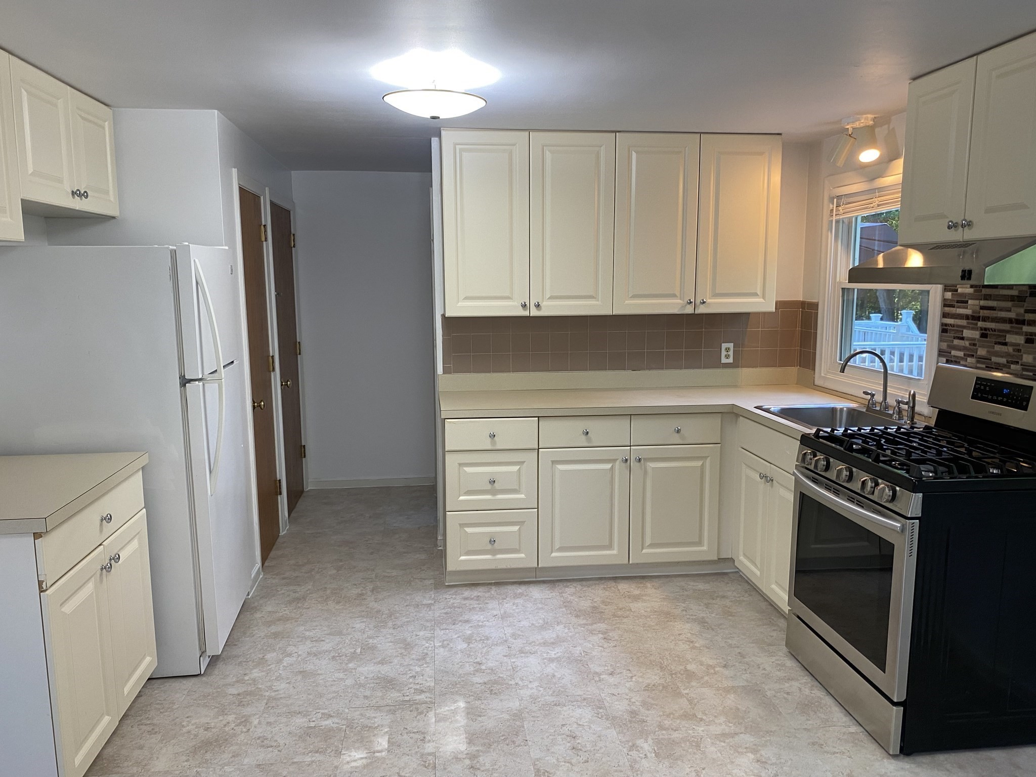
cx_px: 518
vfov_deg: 53.1
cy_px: 388
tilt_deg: -9.1
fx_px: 778
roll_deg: -0.4
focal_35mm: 26
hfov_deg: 67.3
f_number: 1.8
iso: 80
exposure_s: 1/60
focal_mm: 4.25
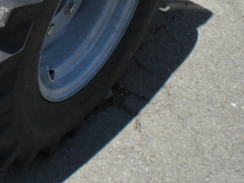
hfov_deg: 21.8
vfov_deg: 16.8
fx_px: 606
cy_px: -2
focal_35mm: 86
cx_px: -9
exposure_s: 1/320
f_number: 5.6
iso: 64
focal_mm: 6.3
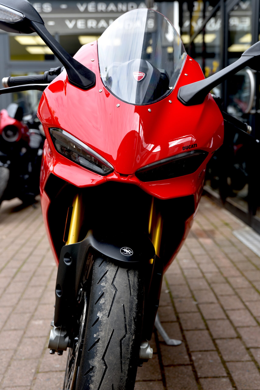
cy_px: 195
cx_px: 130
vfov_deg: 38.2
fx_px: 563
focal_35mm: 52
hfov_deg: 26.0
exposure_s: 1/100
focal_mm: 52
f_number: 5
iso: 100
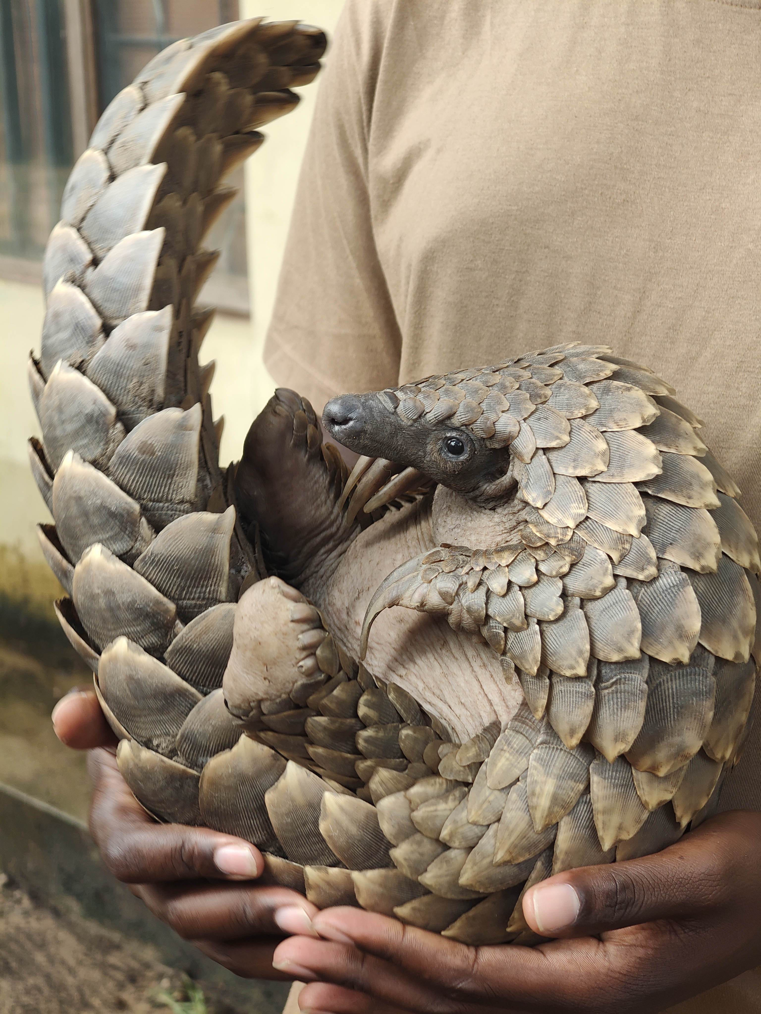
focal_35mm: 70
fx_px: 2052
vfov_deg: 27.8
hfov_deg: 21.0
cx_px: 380
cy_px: 507
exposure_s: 1/100
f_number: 2.55
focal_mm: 13.3
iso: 73
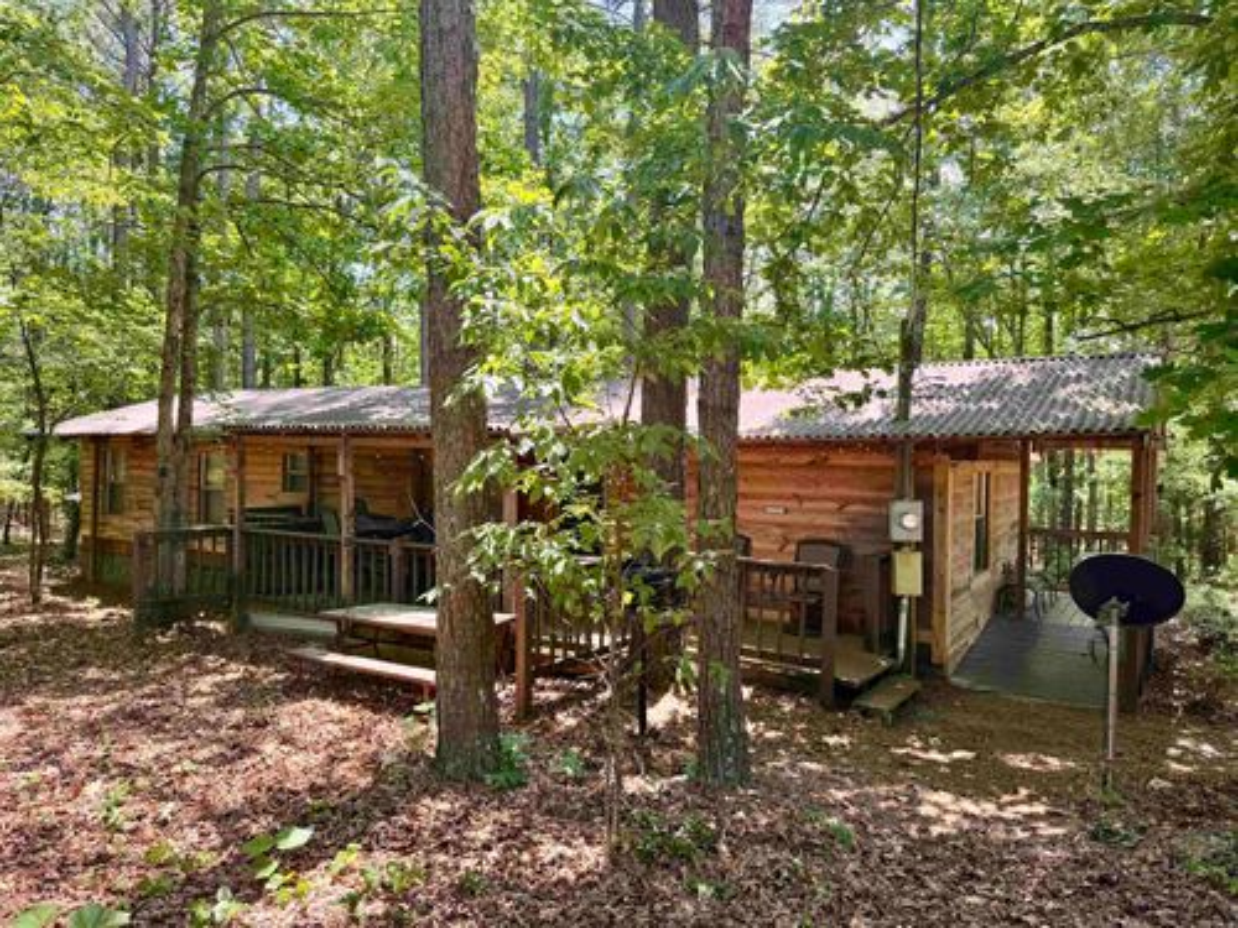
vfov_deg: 56.8
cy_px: 464
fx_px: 858
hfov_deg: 71.6
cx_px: 619
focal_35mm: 24
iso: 64
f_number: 1.78
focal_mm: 6.76
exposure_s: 1/249
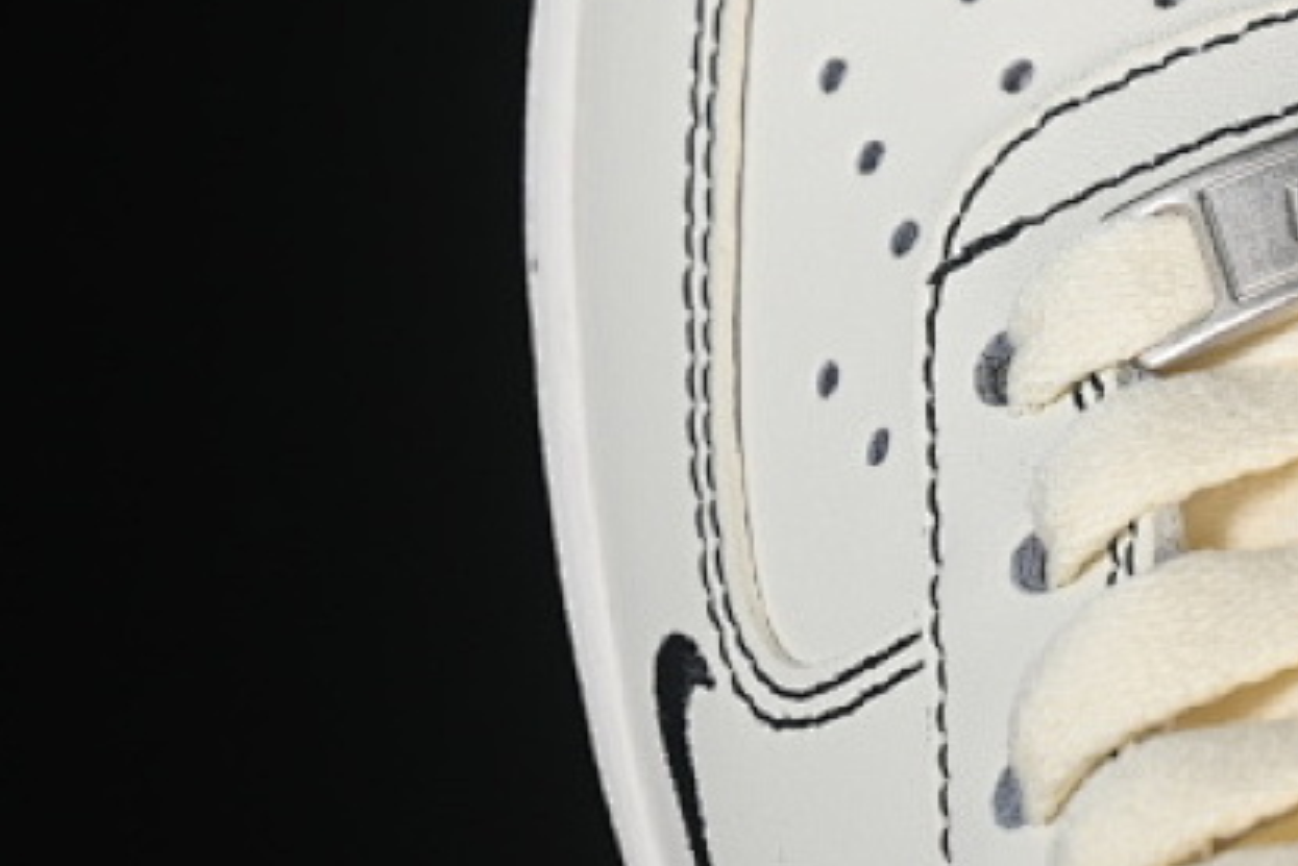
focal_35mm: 195
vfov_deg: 7.0
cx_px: 1382
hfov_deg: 10.4
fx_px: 7033
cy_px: -22
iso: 160
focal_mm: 50
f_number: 7.1
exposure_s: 1/100
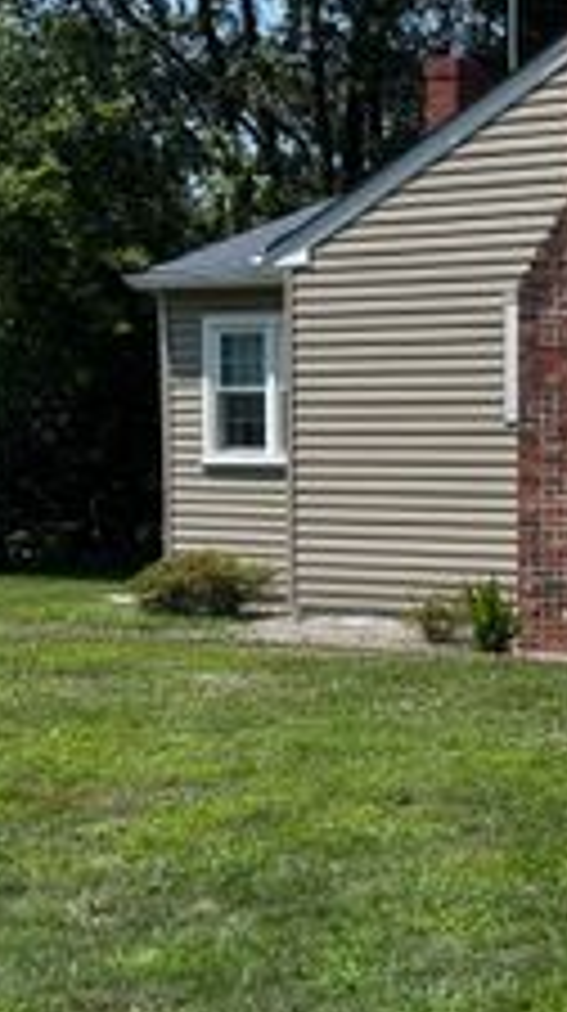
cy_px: 587
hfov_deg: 15.6
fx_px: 1690
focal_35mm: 63
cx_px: 1094
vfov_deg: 33.3
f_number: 1.6
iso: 50
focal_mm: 5.96
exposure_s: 1/3937
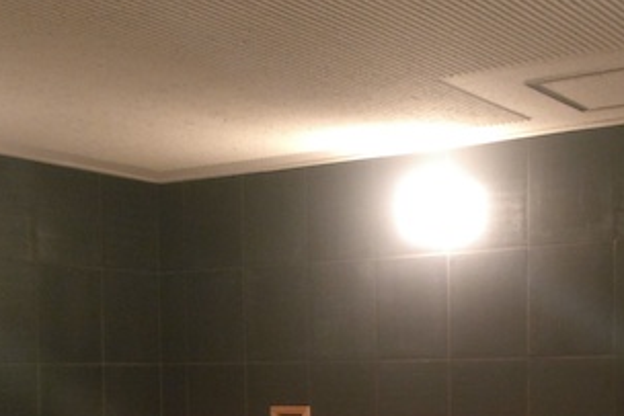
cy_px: 427
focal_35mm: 67
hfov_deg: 29.5
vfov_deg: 19.7
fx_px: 1162
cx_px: 474
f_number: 2
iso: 3200
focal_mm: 4.26
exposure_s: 1/17
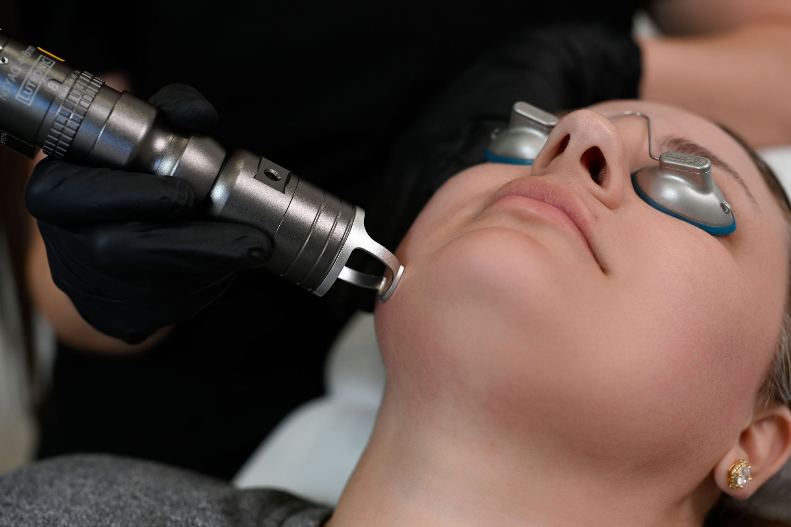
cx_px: 396
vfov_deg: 26.5
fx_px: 1120
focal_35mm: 51
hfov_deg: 38.9
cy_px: 264
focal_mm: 50
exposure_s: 1/200
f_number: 3.2
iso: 500
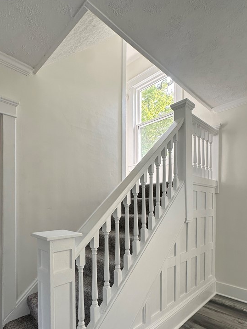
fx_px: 190
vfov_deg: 80.2
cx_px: 98
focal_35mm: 20
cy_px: 206
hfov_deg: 65.3
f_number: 2.2
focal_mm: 2.22
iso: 100
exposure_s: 1/120
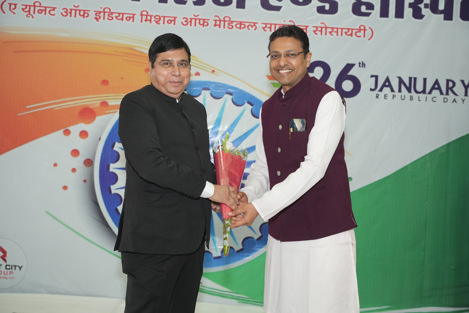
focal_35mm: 44
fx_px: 568
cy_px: 156
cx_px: 234
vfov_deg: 30.8
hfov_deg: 44.9
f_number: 4.5
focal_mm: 43.6
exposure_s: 1/200
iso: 2000
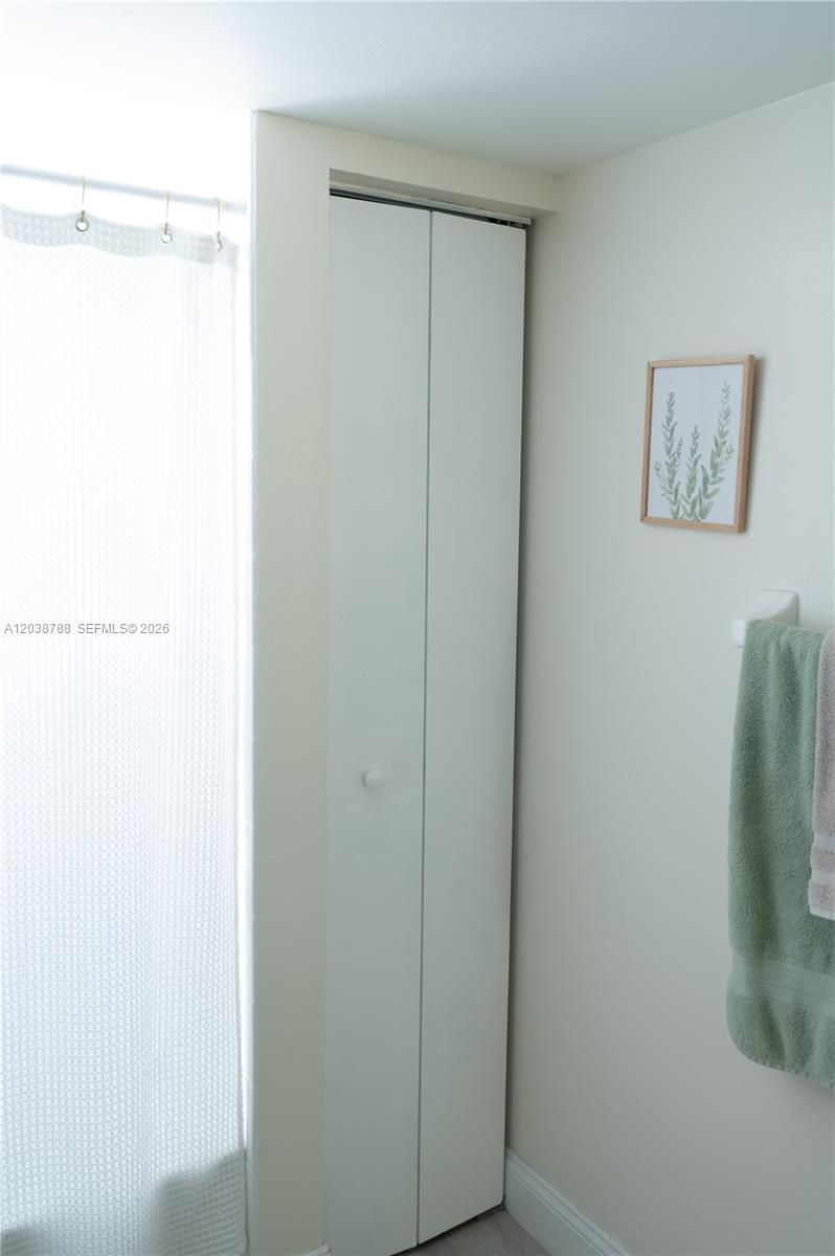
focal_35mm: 30
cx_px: 418
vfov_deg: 61.1
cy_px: 628
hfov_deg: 42.9
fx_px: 1063
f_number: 4
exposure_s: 1/3
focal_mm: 30.5
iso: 100
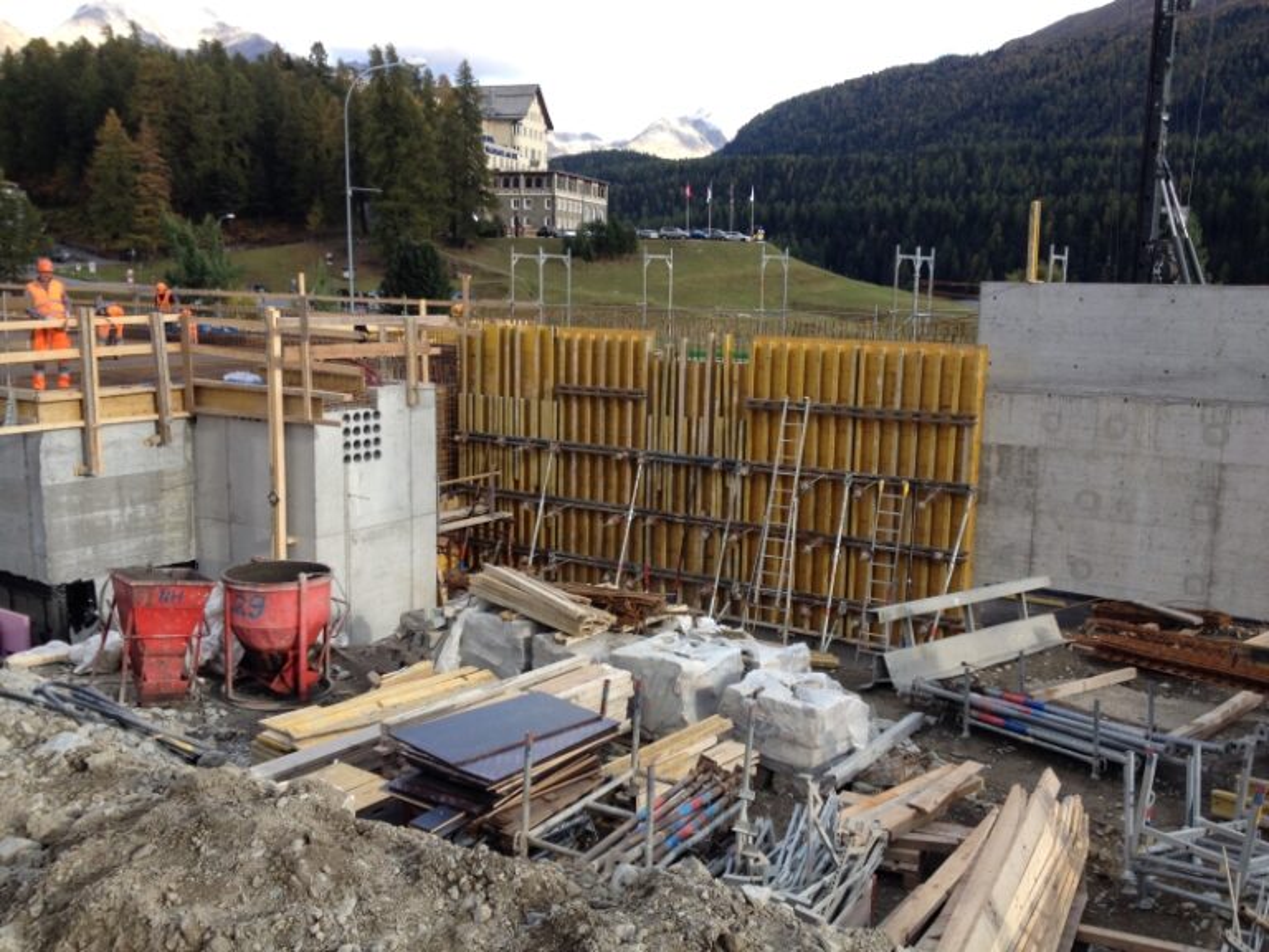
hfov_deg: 52.6
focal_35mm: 35
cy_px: 476
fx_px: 1283
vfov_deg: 40.7
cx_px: 634
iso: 50
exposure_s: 1/336
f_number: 2.4
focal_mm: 4.28
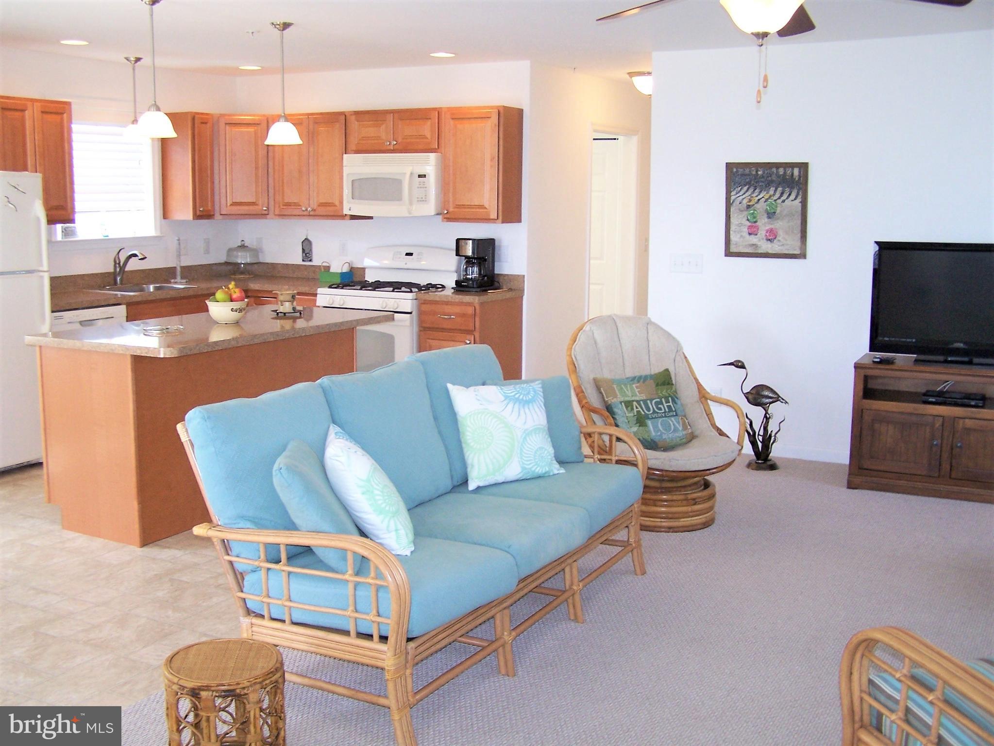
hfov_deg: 49.0
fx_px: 1091
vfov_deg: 37.7
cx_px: 497
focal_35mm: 38
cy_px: 373
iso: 140
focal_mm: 6.3
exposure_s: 1/60
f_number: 2.8
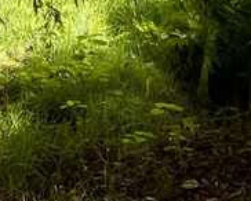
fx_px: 892
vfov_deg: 11.8
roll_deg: -1.0
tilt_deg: +0.7
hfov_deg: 13.6
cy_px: -169
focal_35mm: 120
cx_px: -255
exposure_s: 1/412
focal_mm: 3.99
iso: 32
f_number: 1.8
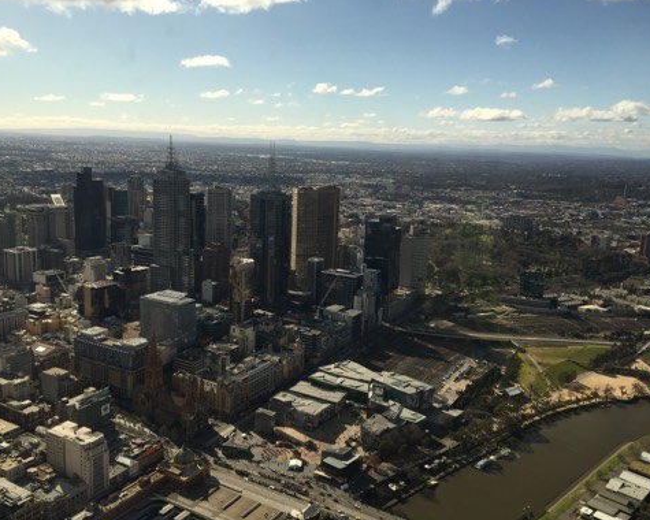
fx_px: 596
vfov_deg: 47.1
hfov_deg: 57.2
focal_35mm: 31
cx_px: 320
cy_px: 261
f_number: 2.2
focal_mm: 4.15
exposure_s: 1/706
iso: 32
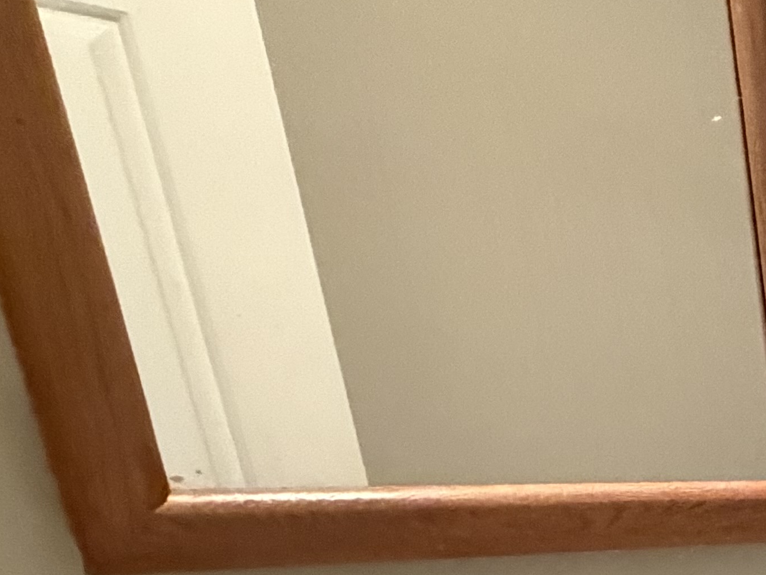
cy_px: 888
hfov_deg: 21.2
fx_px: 1306
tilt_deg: -19.0
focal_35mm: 59
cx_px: 1395
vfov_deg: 20.7
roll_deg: -2.2
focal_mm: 2.22
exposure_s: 1/60
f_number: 2.2
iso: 640
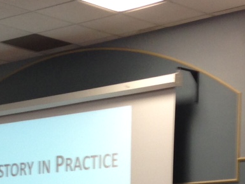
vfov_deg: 10.1
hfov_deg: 14.1
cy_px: 306
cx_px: 94
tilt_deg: -3.0
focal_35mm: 140
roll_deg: -2.2
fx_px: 991
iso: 64
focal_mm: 4.12
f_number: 2.4
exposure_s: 1/20
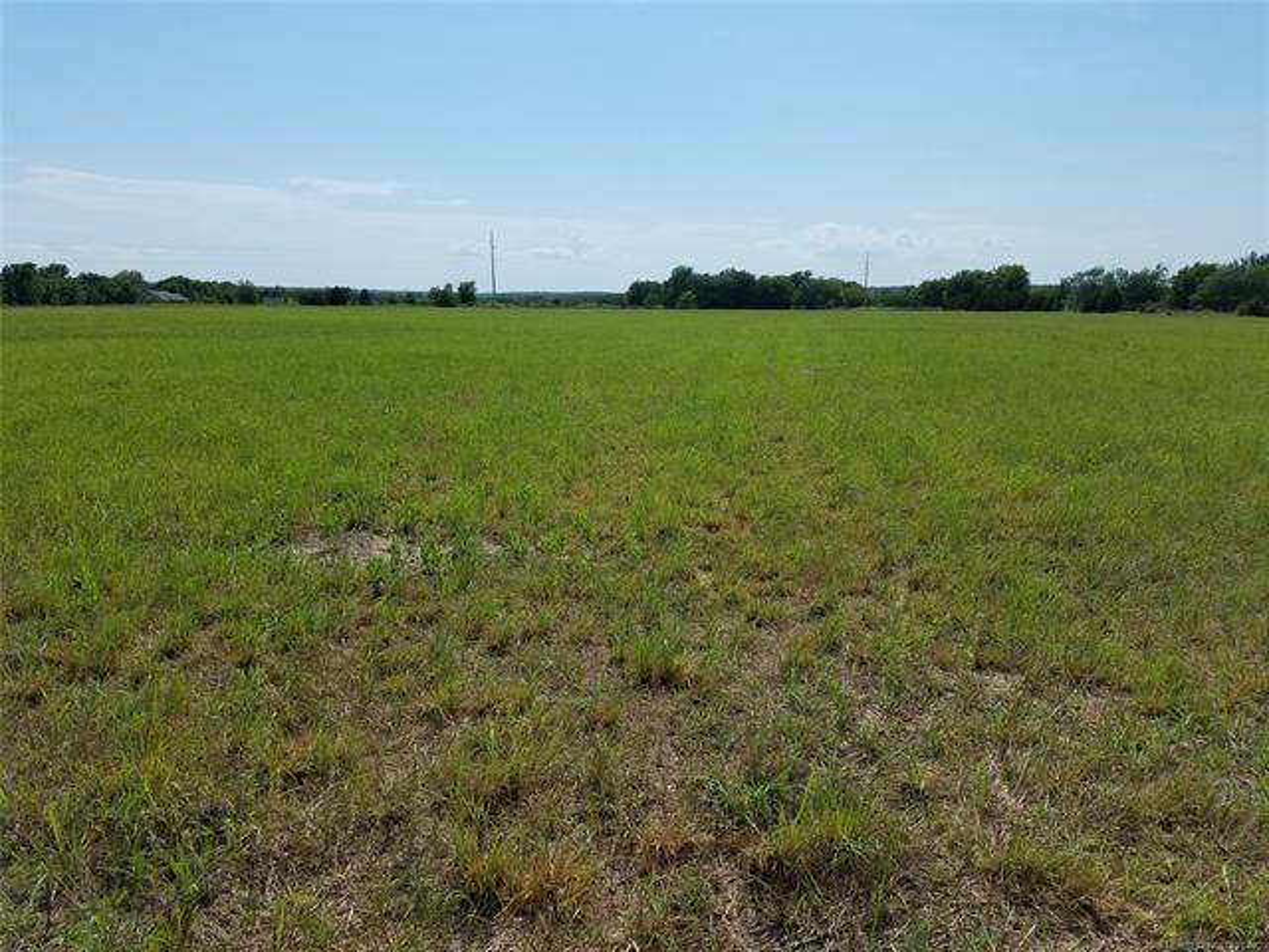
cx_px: 634
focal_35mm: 26
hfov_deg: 67.3
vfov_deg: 53.1
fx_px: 953
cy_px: 476
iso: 50
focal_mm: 4.2
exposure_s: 1/5072
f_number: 1.7
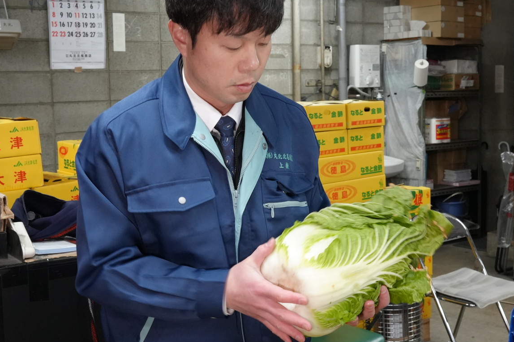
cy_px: 149
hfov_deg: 36.4
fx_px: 781
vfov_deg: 24.7
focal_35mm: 55
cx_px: 294
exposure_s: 1/40
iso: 4000
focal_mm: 31.4
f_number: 10
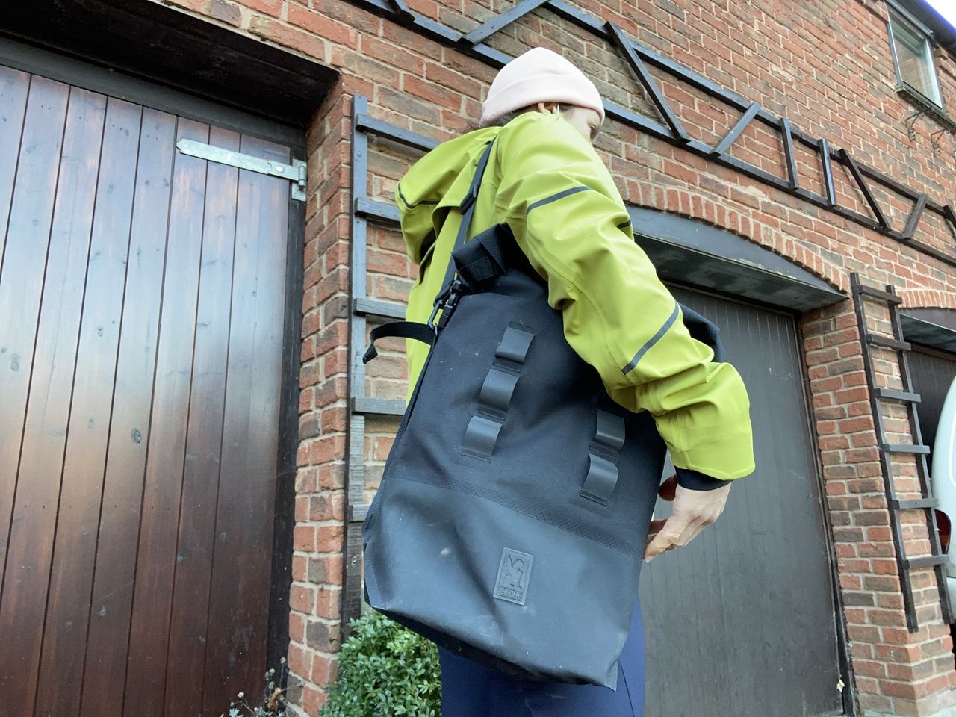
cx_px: 478
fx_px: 635
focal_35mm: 23
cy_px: 358
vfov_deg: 58.9
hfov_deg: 73.9
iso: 125
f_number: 2.2
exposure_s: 1/60
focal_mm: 2.71
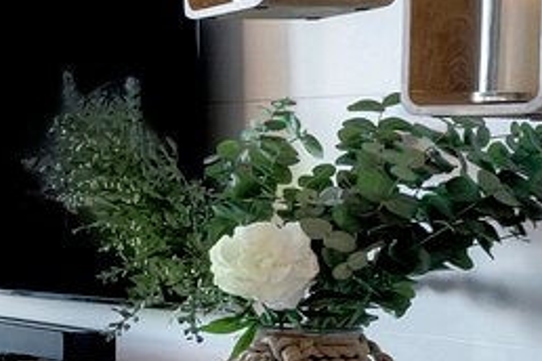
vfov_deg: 11.5
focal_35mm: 119
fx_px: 1791
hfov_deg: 11.5
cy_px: 218
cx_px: -1015
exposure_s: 1/20
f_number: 7.1
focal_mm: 10
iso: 250
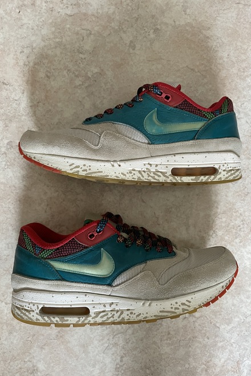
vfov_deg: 65.5
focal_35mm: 28
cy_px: 193
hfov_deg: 46.4
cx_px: 128
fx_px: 293
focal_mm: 4.2
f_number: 1.6
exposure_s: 1/50
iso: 500
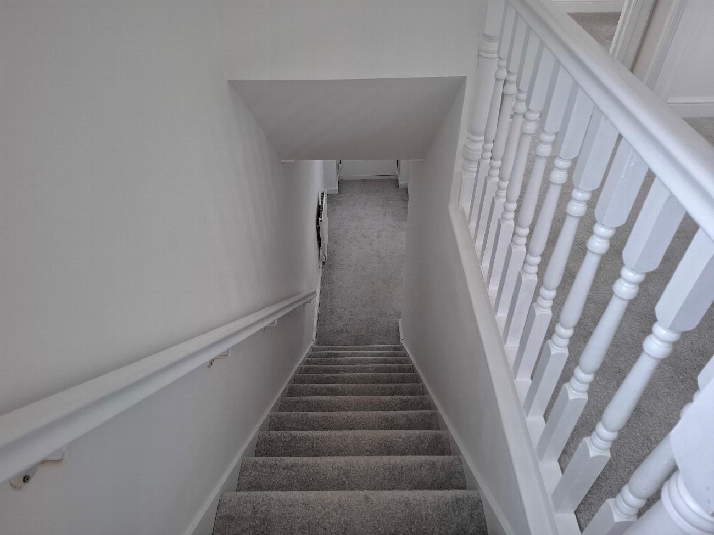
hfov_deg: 73.9
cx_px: 357
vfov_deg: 58.9
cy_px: 268
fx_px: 474
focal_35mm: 23
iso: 320
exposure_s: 1/50
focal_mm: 5.54
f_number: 1.8
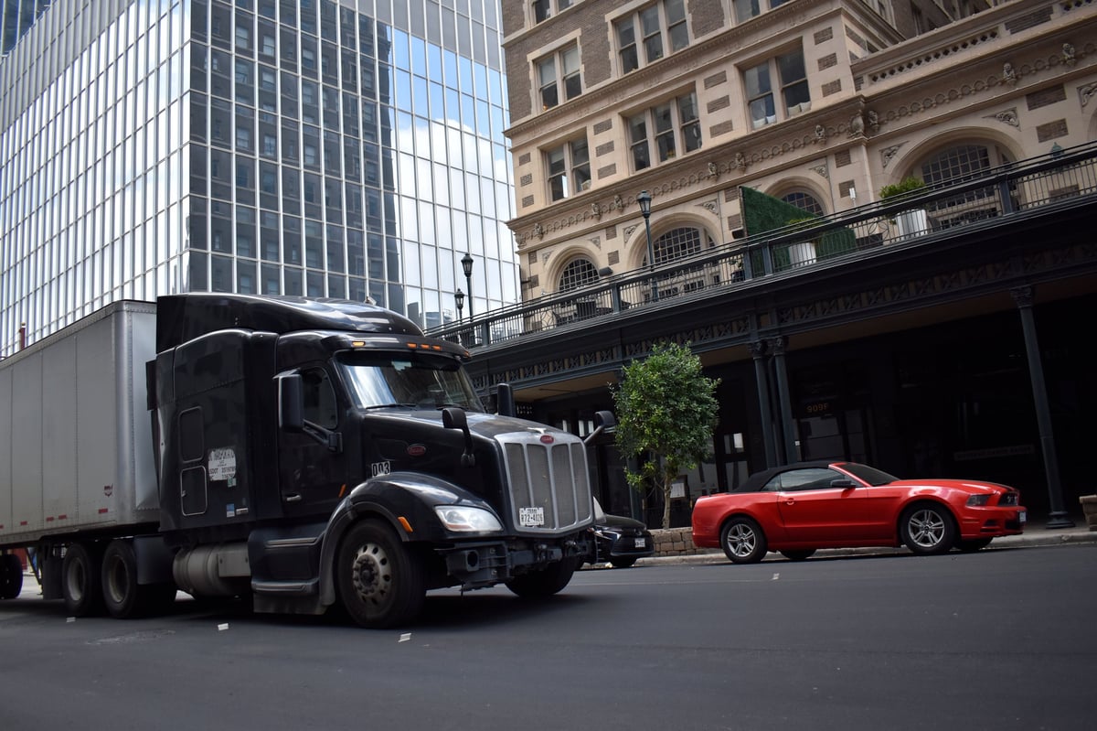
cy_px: 366
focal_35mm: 30
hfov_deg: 62.0
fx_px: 914
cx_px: 548
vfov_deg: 43.6
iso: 500
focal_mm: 20
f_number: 4
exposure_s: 1/1000
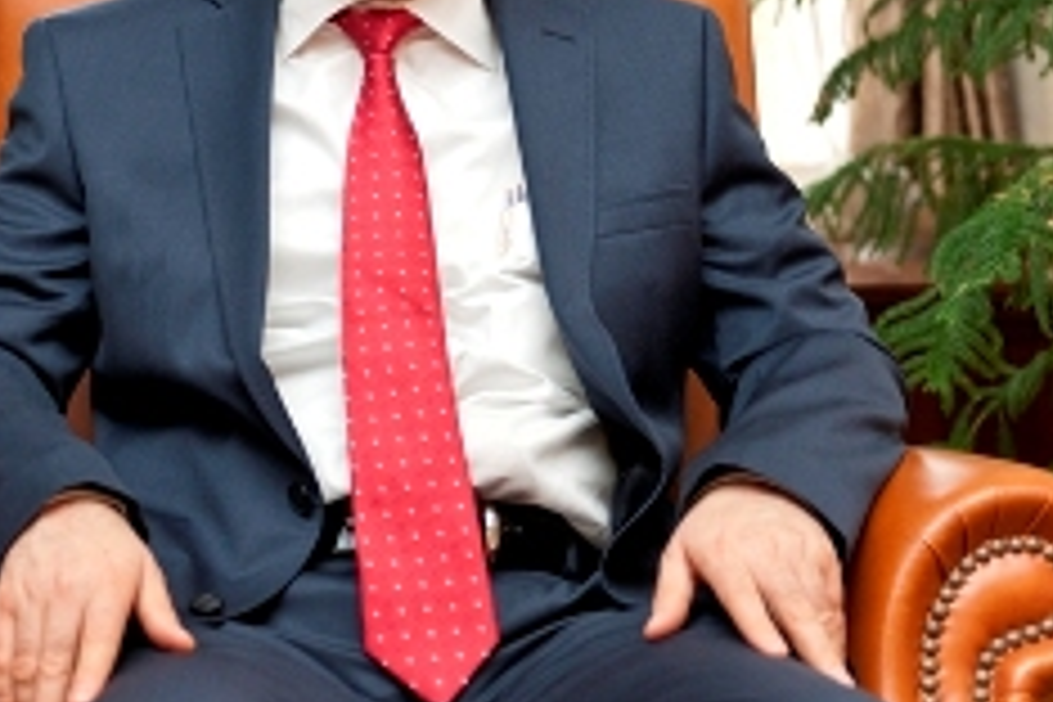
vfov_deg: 12.7
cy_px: 68
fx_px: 3130
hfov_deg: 18.9
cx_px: 166
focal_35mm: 107
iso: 800
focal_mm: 56
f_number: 2.8
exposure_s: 1/125
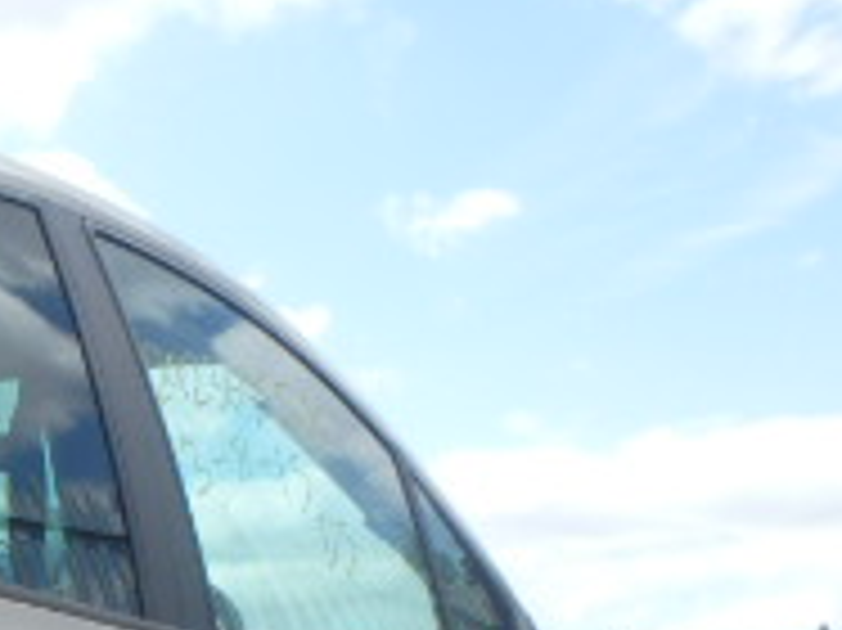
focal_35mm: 96
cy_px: 801
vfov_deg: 14.8
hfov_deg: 17.3
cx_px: -590
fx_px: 2334
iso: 125
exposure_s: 1/400
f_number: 3.9
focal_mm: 5
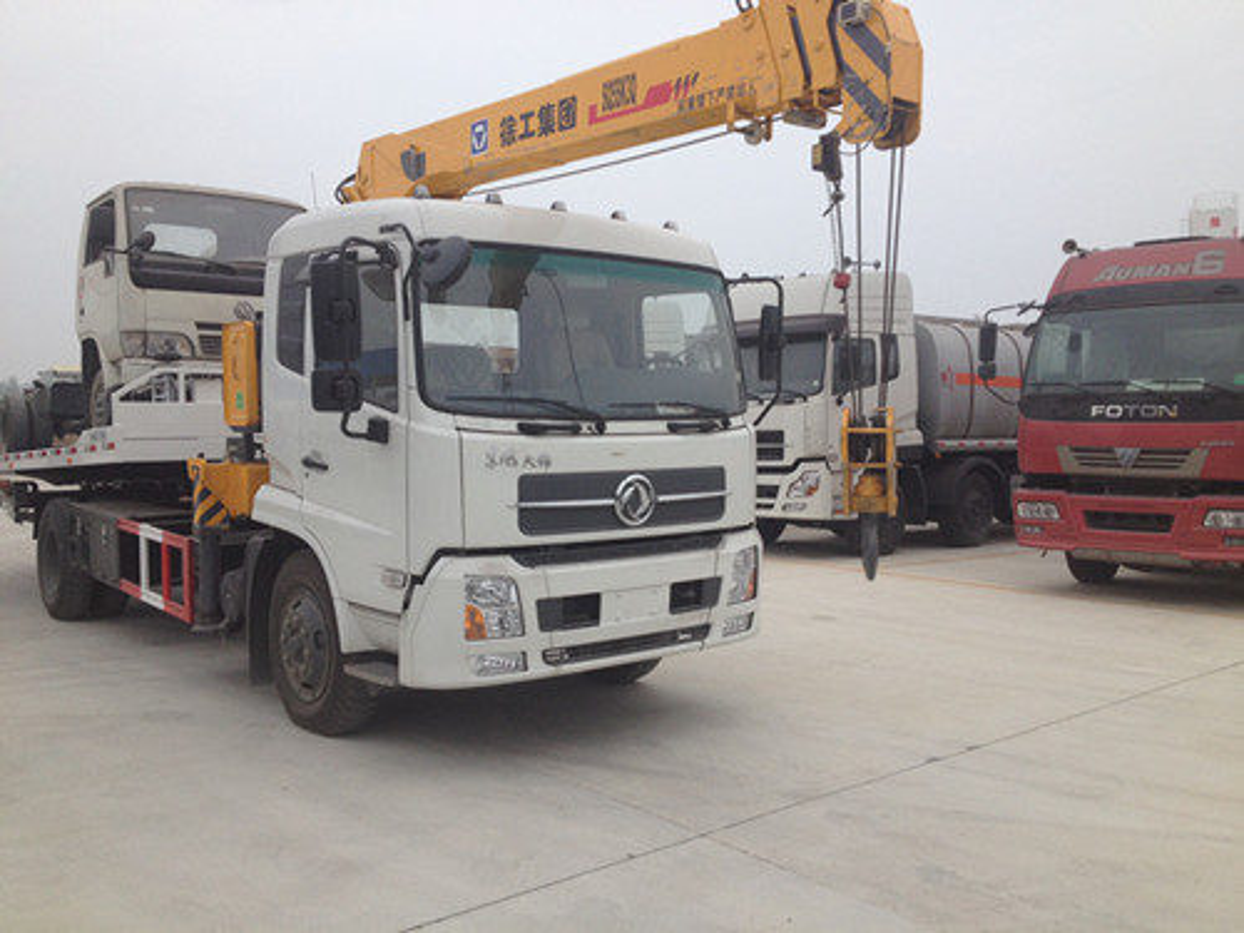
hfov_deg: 52.6
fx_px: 1258
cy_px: 466
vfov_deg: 40.7
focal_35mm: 35
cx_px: 622
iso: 64
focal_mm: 4.28
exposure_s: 1/201
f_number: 2.4
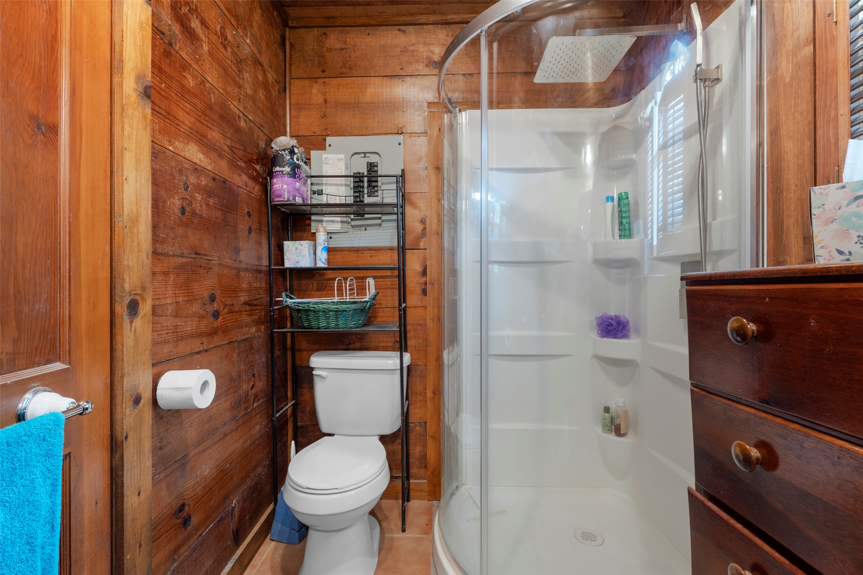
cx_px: 432
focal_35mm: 16
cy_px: 288
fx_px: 383
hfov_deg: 96.7
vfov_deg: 73.7
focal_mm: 16
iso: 200
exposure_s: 2.5
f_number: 8
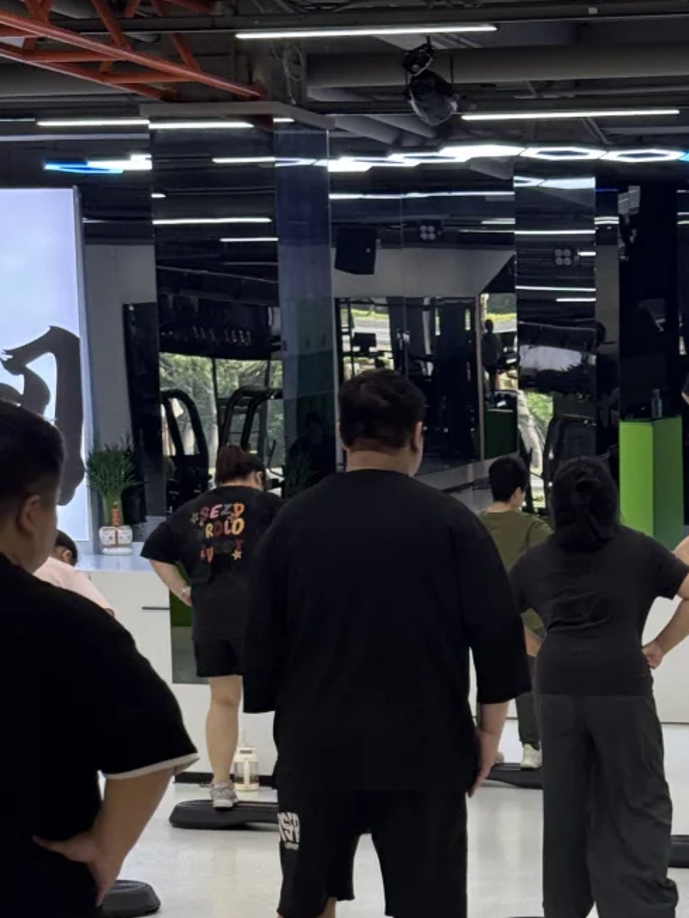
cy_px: 950
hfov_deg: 13.7
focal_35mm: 106
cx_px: 752
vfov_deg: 18.0
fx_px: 2813
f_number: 1.78
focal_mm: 6.76
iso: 80
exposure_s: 1/100
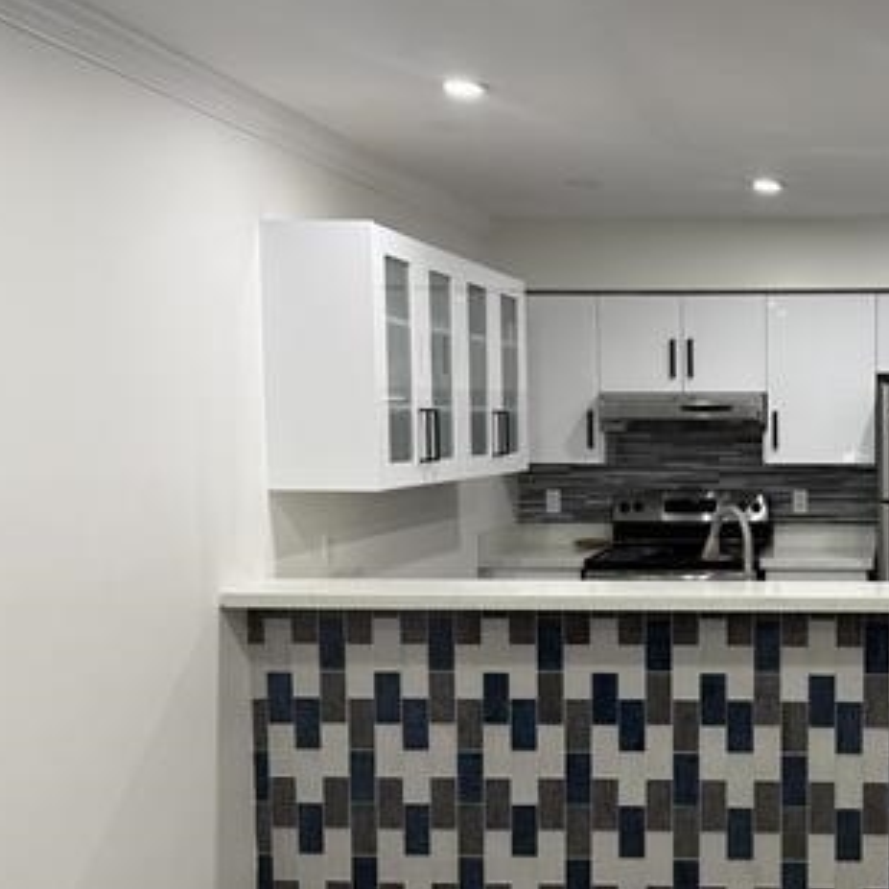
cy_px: 535
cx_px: 811
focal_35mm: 44
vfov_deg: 38.2
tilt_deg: -5.1
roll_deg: -0.4
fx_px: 1278
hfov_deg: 35.9
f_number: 1.78
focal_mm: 6.76
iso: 125
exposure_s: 1/60
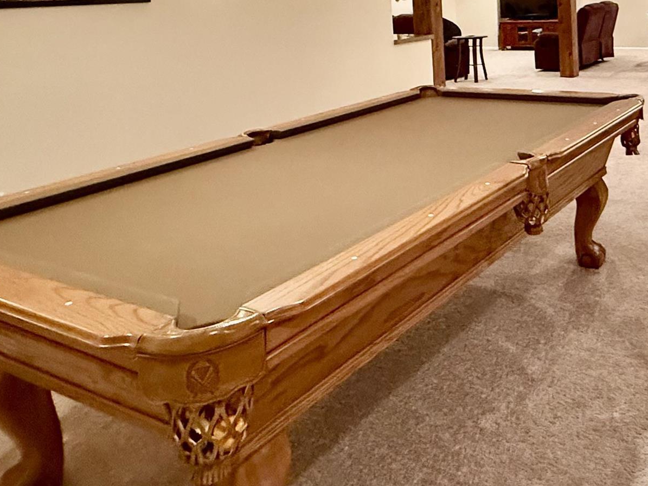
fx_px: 674
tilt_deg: -2.0
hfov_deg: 48.0
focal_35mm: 36
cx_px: 532
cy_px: 17
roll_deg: +3.4
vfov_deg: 36.3
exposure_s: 1/60
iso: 800
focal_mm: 2.22
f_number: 2.2
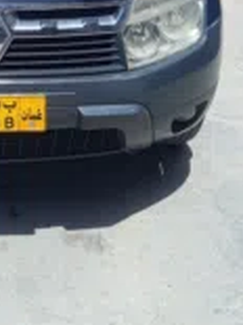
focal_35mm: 62
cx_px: 13
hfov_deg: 22.9
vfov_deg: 28.0
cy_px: -46
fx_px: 581
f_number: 1.7
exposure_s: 1/600
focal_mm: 5.24
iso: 50
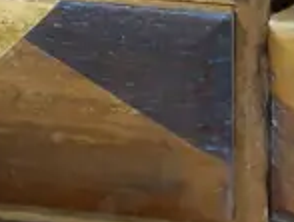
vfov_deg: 5.4
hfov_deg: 7.1
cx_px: 302
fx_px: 2367
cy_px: 107
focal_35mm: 278
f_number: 4.5
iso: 1600
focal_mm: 20
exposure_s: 1/60
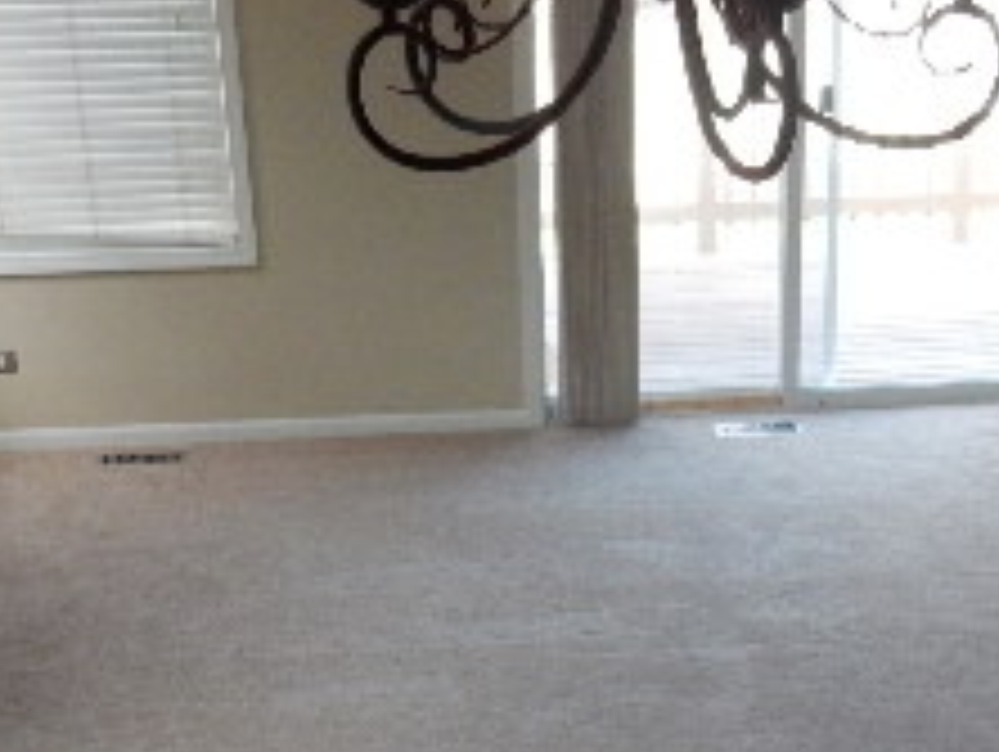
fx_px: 2080
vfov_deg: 19.4
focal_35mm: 72
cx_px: 603
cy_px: 887
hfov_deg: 26.9
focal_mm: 4.5
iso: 400
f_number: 3.7
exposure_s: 1/100
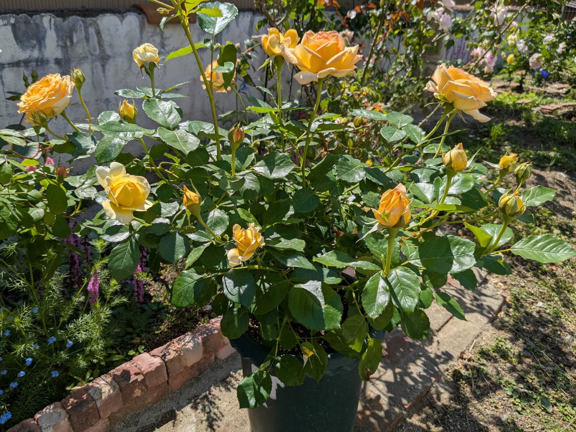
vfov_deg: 51.4
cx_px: 288
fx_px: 449
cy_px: 216
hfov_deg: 65.3
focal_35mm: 27
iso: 59
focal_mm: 4.38
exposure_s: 1/4673
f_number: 1.73
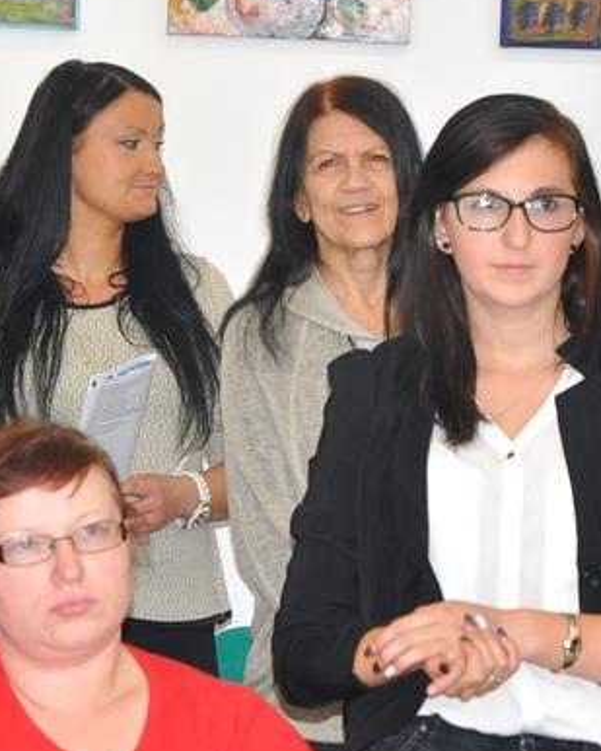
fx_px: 4823
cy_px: 303
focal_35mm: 217
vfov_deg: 8.9
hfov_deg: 7.1
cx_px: 105
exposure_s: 1/60
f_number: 4.5
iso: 800
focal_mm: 70
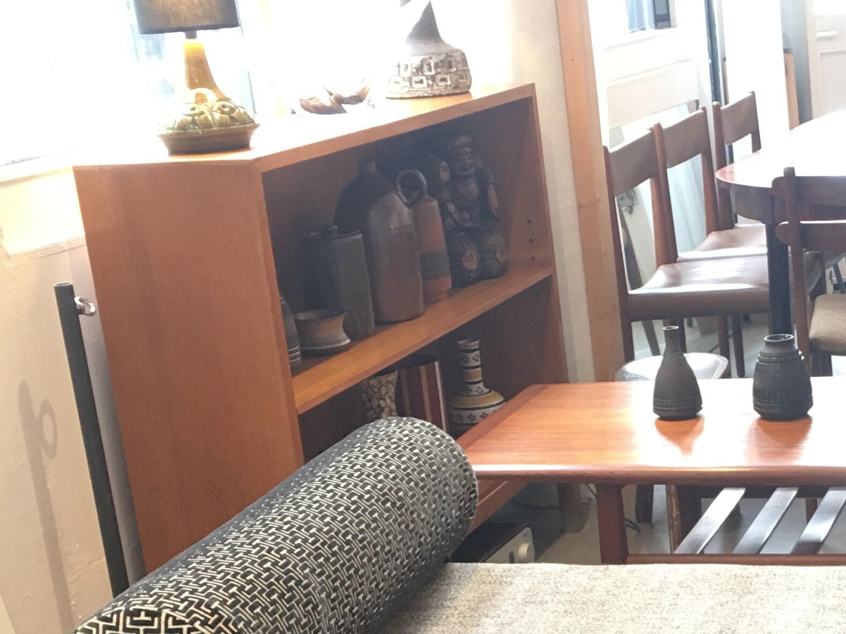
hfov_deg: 25.2
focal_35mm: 74
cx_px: 823
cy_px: 544
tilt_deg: -17.3
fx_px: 1809
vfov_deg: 19.6
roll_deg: +3.2
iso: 64
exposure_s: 1/17
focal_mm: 4.15
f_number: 2.2
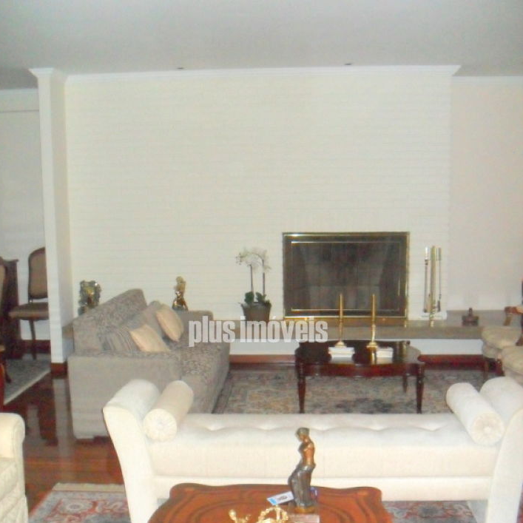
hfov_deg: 40.0
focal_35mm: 42
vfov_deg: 39.7
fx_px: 718
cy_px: 331
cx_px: 258
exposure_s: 1/45
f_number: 3
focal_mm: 6.3
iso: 400
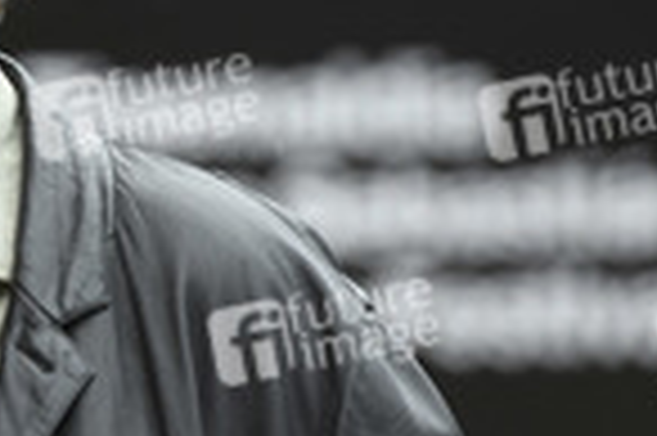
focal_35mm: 586
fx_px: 10682
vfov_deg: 2.3
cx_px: -245
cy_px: 220
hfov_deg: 3.5
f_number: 4
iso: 640
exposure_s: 1/640
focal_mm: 190
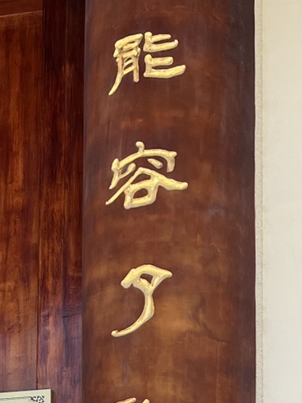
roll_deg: +0.6
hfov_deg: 13.8
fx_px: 1234
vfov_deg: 15.8
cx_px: 291
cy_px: 723
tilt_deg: +6.1
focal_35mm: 106
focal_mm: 5.7
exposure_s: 1/1751
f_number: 1.5
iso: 50
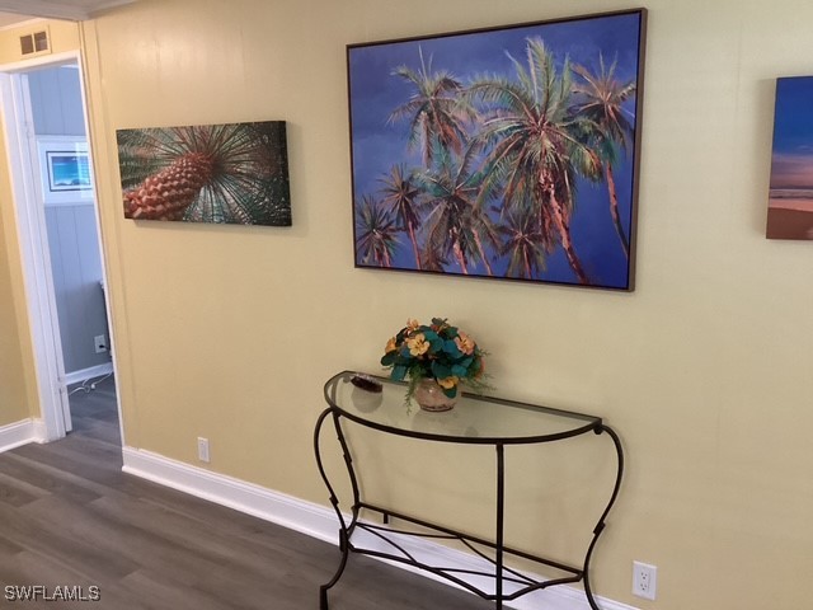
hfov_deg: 58.4
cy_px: 305
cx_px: 406
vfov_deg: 45.4
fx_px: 728
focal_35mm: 31
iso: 400
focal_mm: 3.3
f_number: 2.4
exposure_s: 1/60
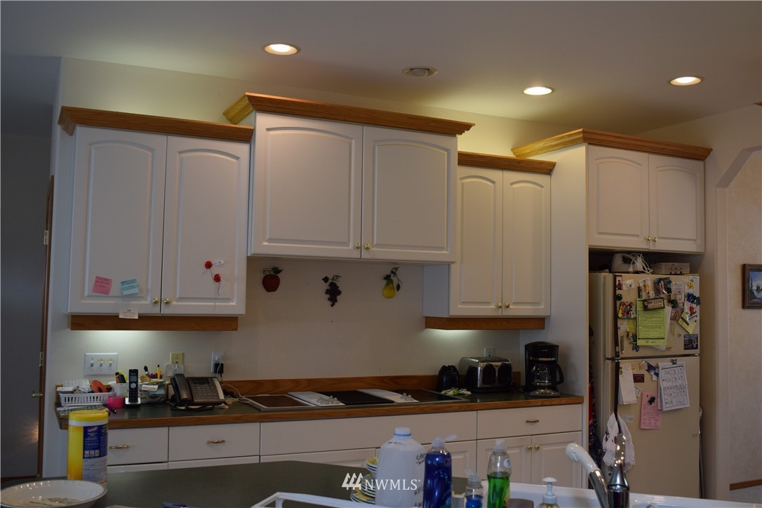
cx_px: 381
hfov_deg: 53.1
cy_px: 254
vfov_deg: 36.9
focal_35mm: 36
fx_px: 762
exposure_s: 1/100
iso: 400
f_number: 5
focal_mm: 24
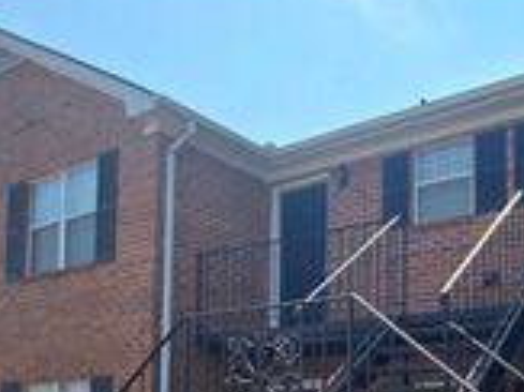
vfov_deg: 32.7
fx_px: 605
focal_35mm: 40
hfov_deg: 45.4
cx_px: 386
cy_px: 400
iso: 50
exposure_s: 1/2470
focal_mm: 2.2
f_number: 2.2
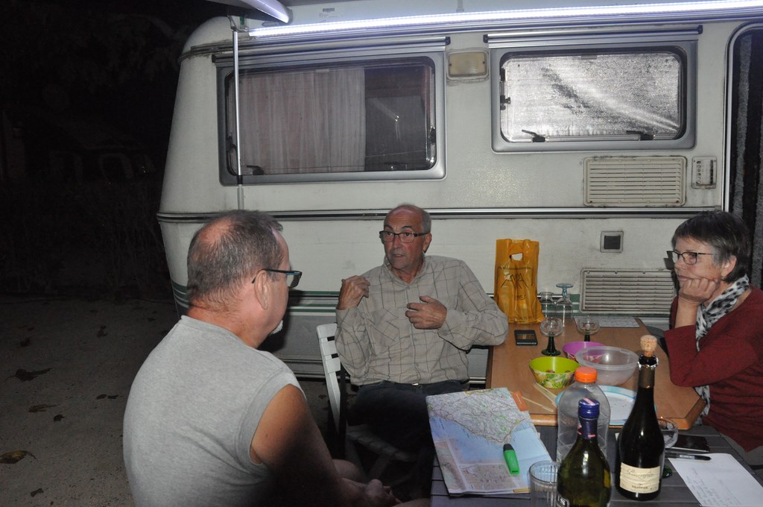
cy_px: 254
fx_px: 635
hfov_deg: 62.0
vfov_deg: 43.5
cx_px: 382
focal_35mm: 30
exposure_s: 1/60
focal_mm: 20
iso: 2500
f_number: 5.6
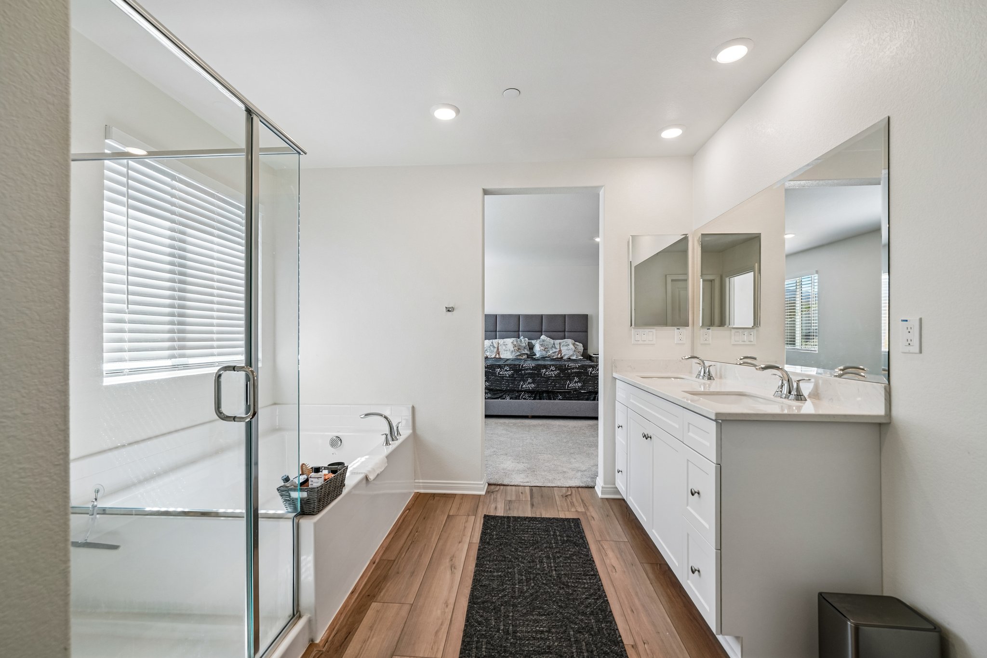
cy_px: 329
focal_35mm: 15
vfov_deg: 77.3
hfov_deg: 100.4
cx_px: 494
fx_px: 411
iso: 200
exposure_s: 1/30
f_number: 8
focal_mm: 15
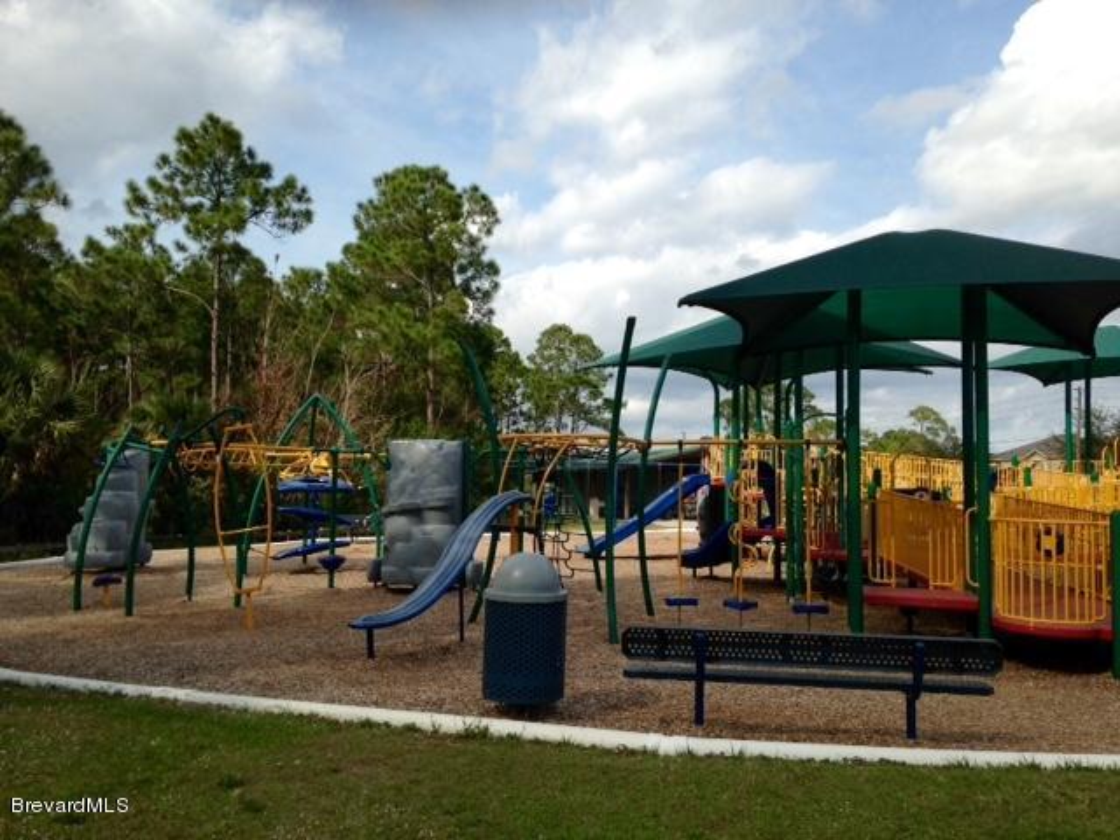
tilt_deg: +6.0
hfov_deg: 55.4
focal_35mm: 33
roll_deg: -1.1
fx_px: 1068
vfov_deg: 42.9
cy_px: 420
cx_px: 560
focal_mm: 4.12
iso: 50
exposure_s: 1/1391
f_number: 2.4
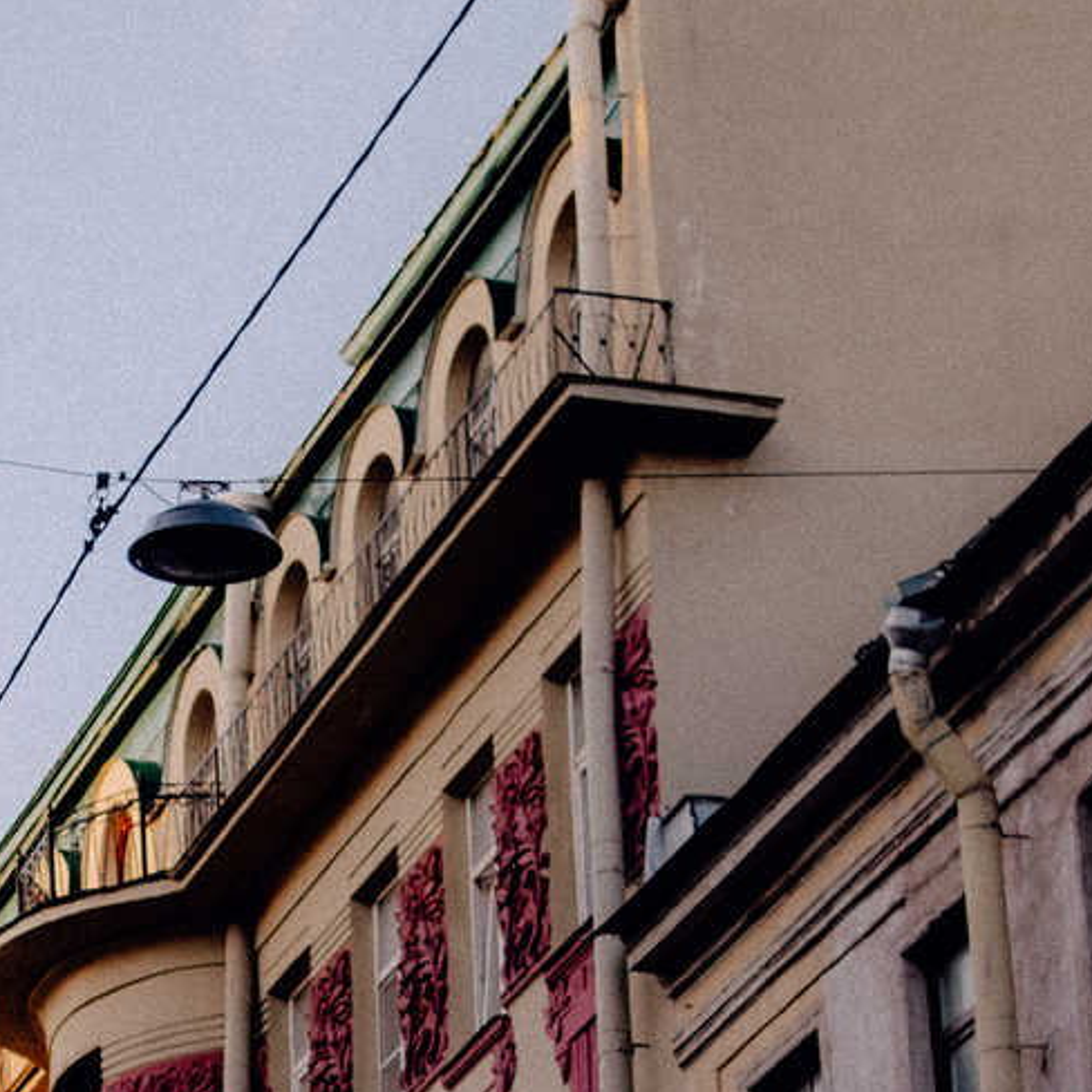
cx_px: -255
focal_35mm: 156
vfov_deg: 11.0
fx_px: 5568
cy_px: 1279
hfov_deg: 11.0
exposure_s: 1/1000
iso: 200
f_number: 2.8
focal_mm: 35
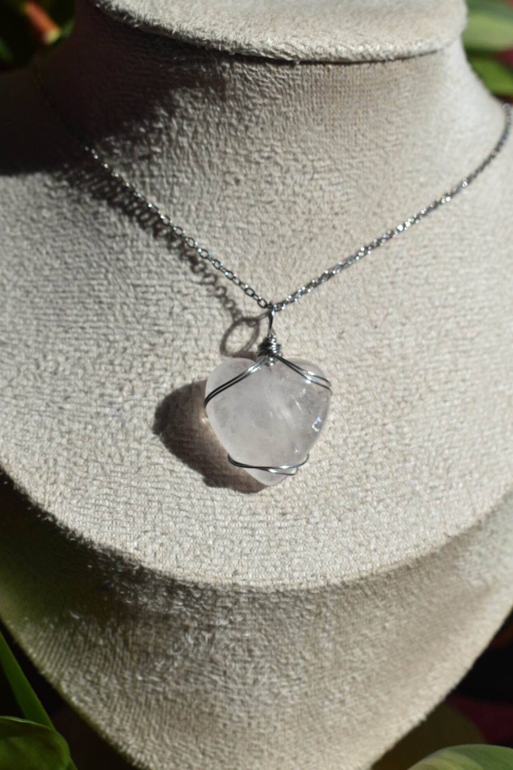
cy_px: 468
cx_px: 292
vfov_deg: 28.1
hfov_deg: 19.0
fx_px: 1532
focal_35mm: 72
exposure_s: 1/500
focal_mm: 35
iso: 100
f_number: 8
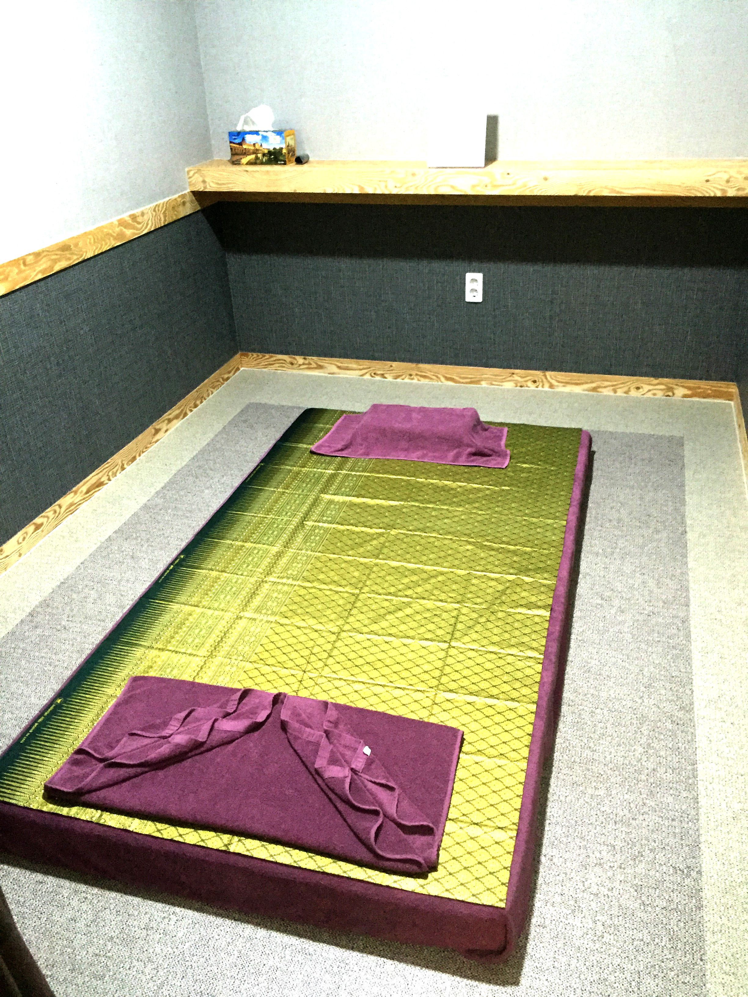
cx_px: 374
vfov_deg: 61.7
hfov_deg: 48.2
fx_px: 836
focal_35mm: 29
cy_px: 498
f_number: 2.2
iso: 250
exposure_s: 1/15
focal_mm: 4.15
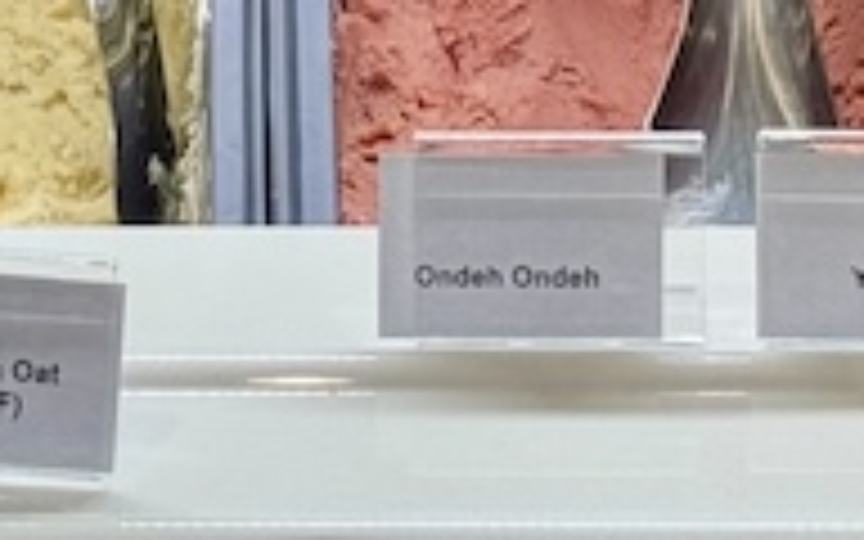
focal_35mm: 271
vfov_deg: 4.7
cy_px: -756
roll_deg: +1.5
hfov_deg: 7.7
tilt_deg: -21.7
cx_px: 32
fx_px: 6381
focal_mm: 6.76
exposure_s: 1/112
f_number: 1.78
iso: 50
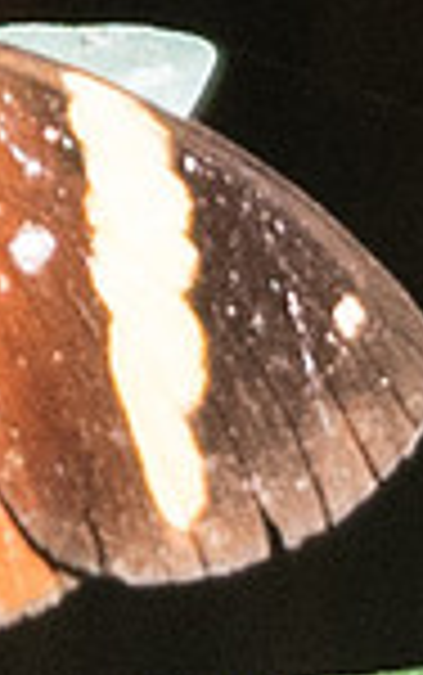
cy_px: 313
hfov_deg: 0.3
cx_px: -884
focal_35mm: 4344
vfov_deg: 0.5
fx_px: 79972
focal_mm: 150
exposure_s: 1/2500
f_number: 3.2
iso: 800
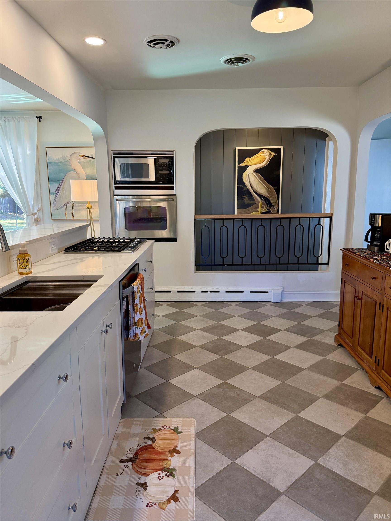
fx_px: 361
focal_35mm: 24
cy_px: 260
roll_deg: -1.1
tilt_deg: -9.6
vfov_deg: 71.6
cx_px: 196
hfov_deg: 56.8
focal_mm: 6.76
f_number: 1.78
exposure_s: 1/204
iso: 200
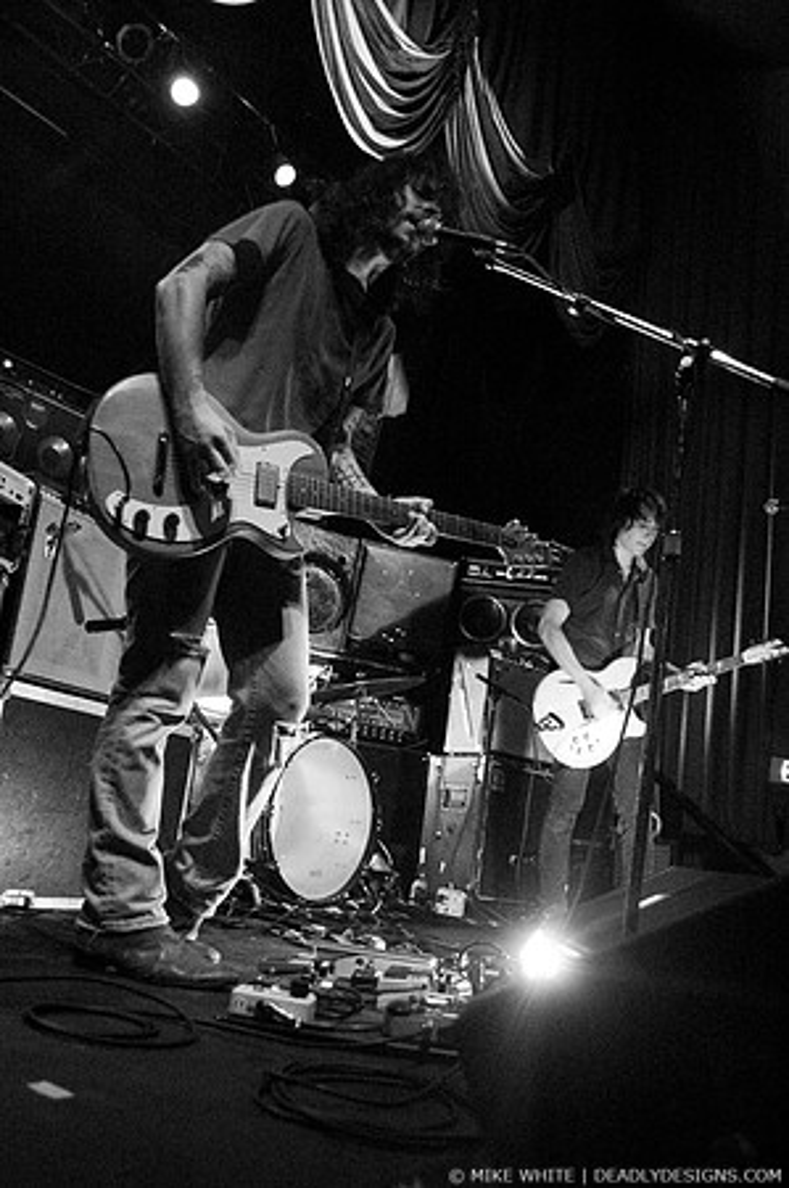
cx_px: 394
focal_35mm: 30
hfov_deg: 43.5
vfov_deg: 62.0
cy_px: 594
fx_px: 988
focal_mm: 20
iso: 1600
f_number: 2.8
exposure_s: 1/40
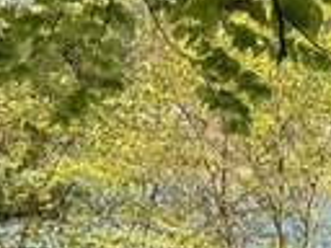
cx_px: -13
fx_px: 918
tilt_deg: -15.3
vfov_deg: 14.1
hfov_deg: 19.7
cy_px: 406
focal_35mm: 96
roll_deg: -2.3
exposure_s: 1/185
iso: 20
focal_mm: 3
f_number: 1.8
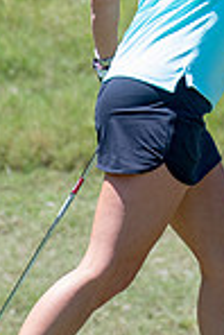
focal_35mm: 2278
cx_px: 217
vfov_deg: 0.9
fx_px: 21210
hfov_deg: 0.6
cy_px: 18
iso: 800
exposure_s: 1/1000
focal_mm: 500
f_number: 6.3
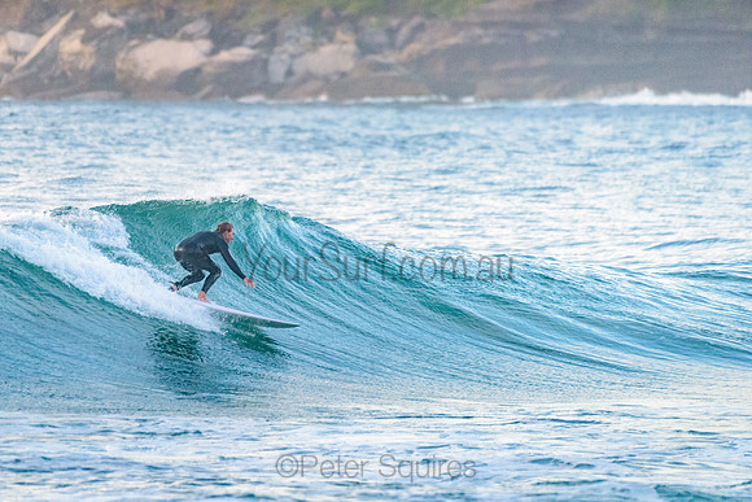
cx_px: 292
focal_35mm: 612
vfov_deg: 2.2
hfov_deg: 3.4
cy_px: 195
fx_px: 12792
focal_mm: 500
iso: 3200
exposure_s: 1/2000
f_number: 5.6
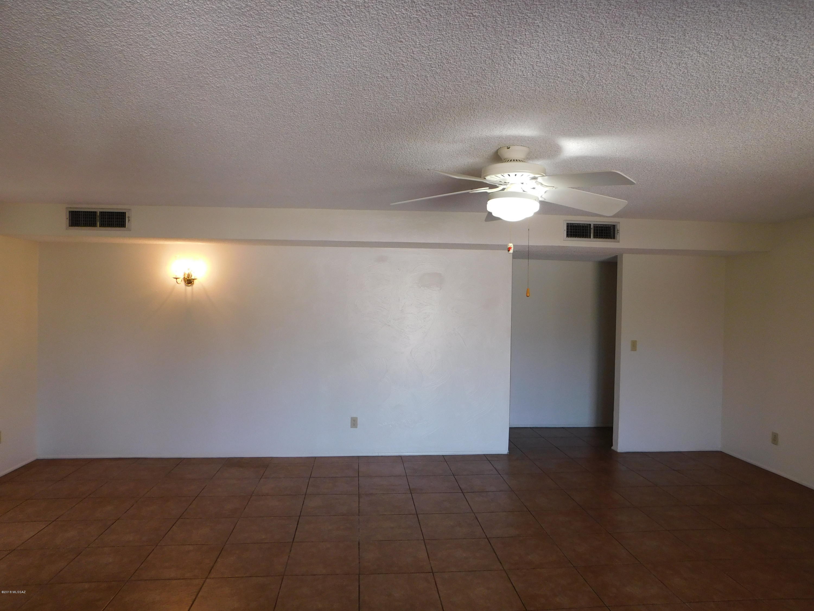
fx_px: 541
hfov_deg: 73.9
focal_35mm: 23
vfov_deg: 58.9
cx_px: 407
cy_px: 306
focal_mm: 4
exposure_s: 1/30
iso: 140
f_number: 3
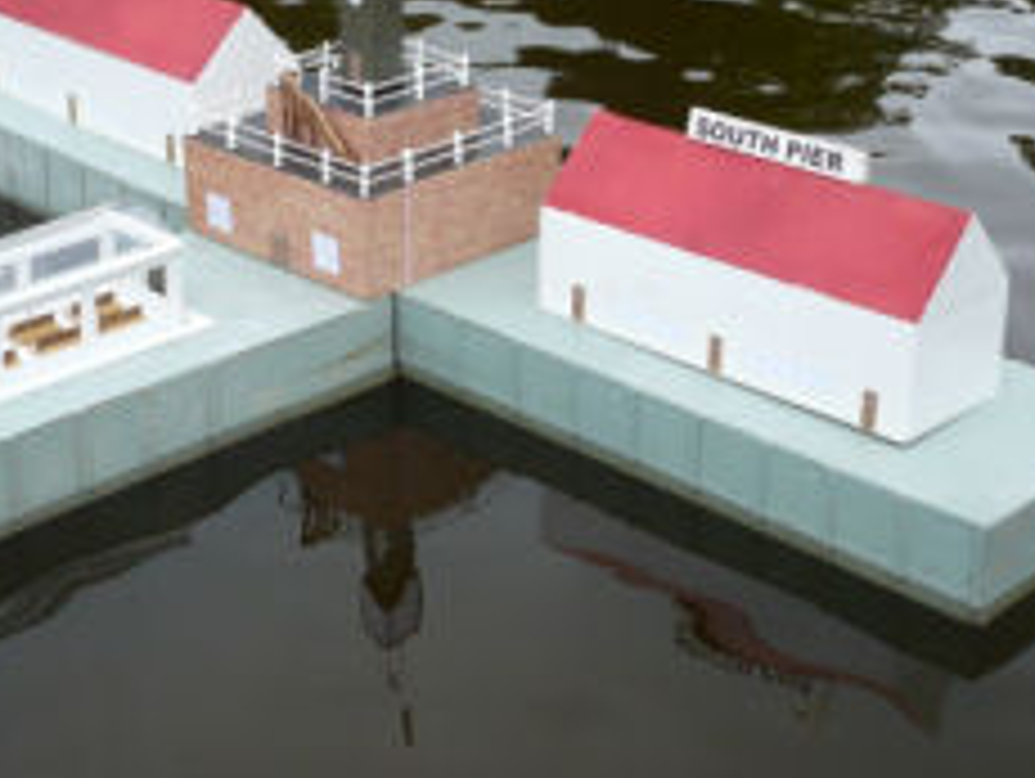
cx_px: 356
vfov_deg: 19.4
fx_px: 2275
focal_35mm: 76
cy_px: 259
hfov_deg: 25.5
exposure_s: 1/320
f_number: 2.8
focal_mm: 5.8
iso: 100
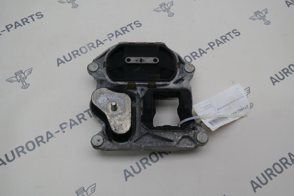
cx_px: 147
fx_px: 269
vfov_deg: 40.0
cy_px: 98
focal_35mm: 33
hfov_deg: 57.2
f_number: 5.6
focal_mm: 22
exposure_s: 1/60
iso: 200
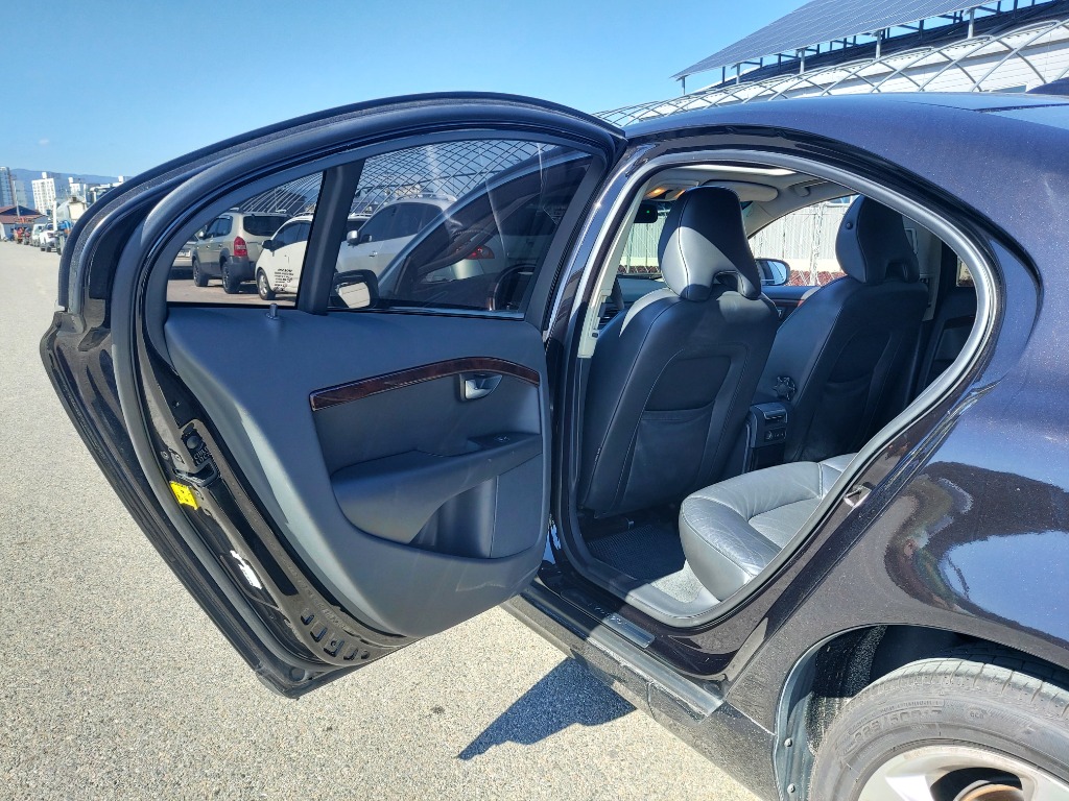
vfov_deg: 54.9
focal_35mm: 25
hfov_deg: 69.4
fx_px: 772
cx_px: 534
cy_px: 400
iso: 50
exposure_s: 1/374
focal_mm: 4.58
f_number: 2
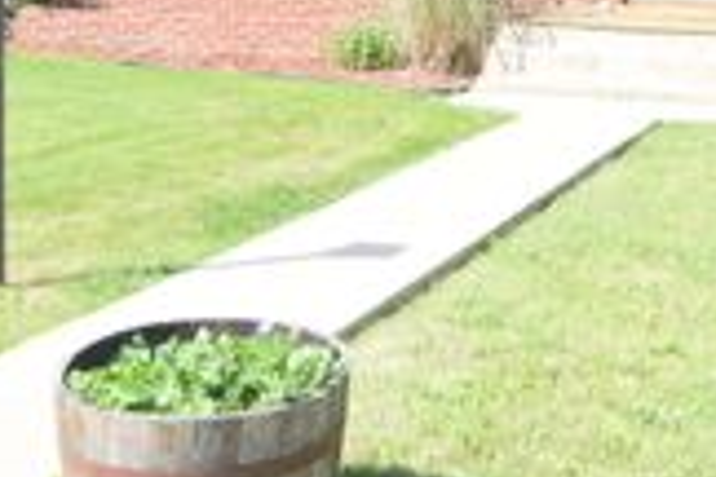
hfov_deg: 28.8
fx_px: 1383
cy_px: -42
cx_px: 495
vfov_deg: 18.8
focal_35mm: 70
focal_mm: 15
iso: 200
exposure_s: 1/250
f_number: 6.3
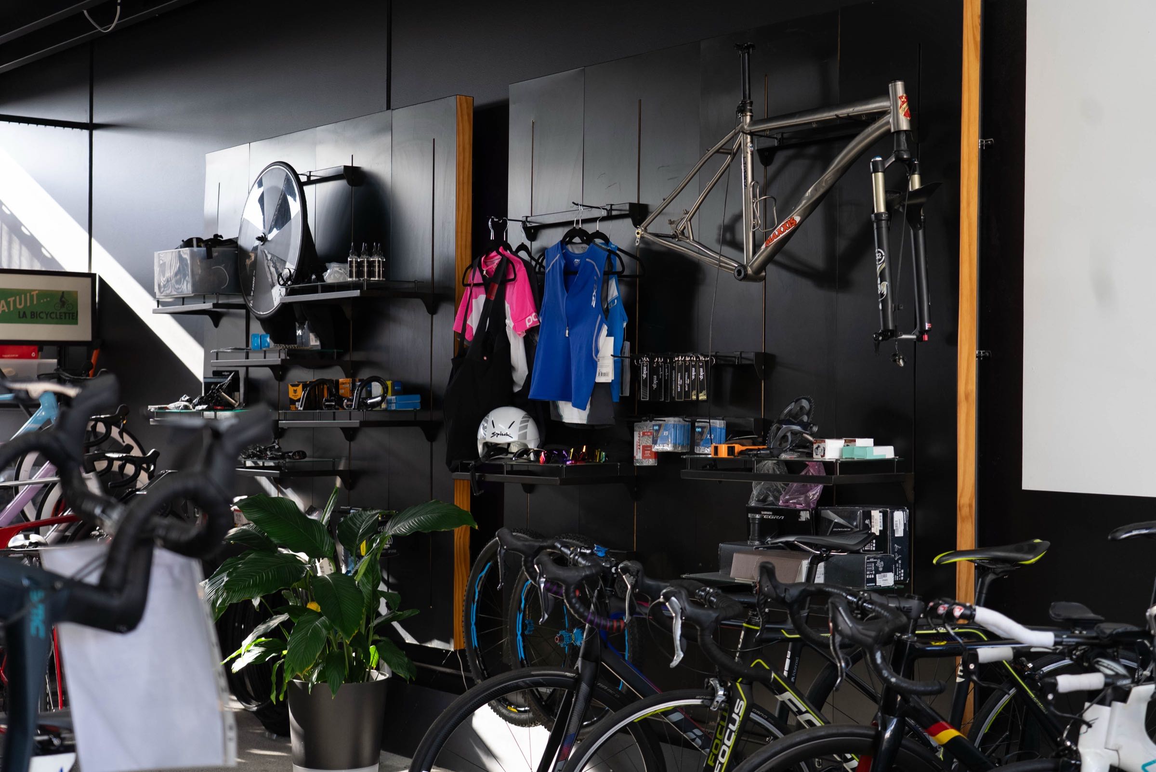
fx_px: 1671
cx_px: 578
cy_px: 386
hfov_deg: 38.2
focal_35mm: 52
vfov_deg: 26.0
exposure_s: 1/160
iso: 640
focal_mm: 52
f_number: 4
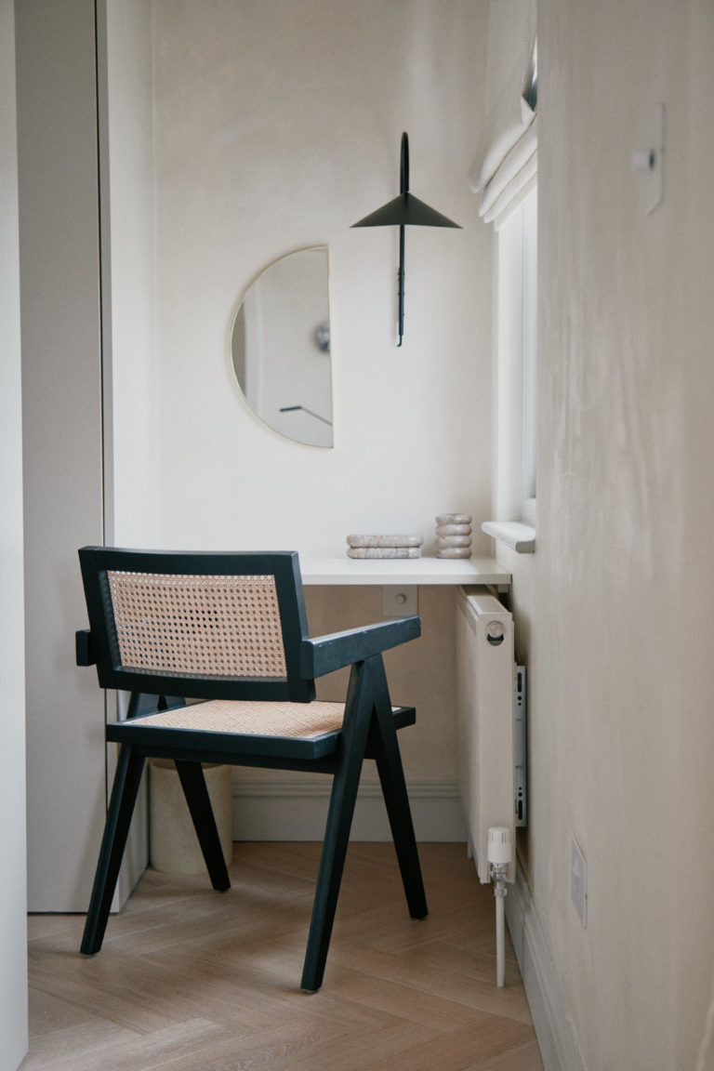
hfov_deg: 28.1
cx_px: 357
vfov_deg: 41.1
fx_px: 1428
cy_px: 536
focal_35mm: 48
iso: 400
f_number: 2.8
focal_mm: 32.1
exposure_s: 1/125
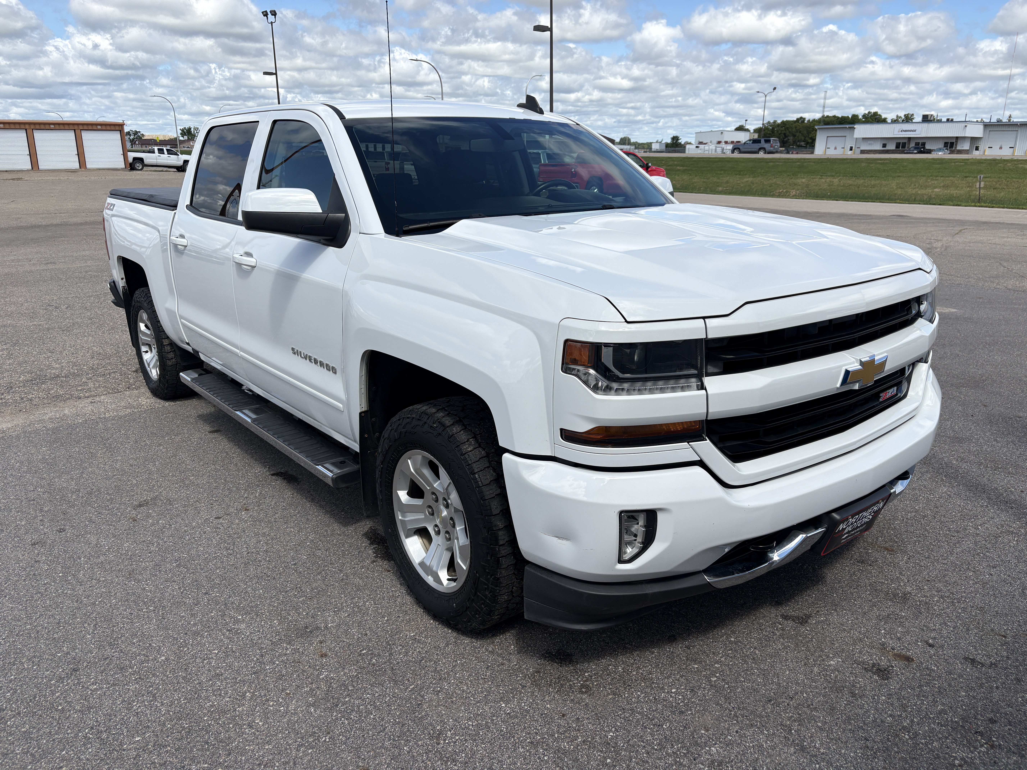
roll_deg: -1.3
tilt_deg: -16.6
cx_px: 514
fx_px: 771
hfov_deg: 67.3
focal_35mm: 26
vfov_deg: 53.1
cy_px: 385
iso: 50
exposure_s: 1/4329
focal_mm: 5.96
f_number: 1.6
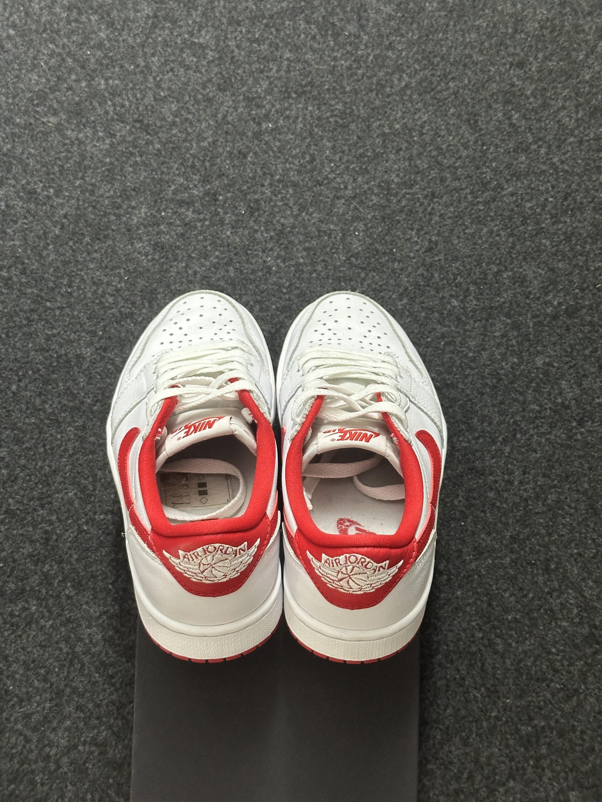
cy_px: 401
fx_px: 1113
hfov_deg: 30.3
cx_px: 301
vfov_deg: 39.7
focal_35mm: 48
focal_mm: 6.86
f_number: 1.78
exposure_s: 1/34
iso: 320
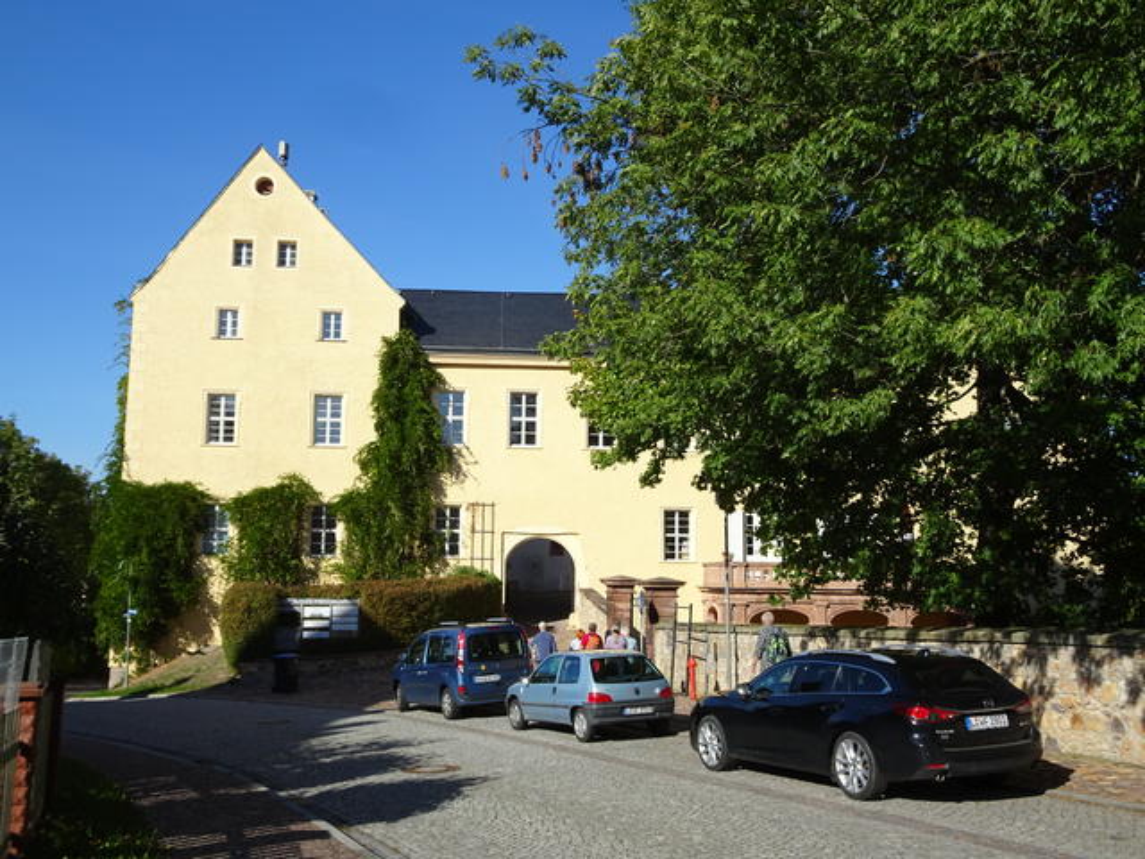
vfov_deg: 42.9
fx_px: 1092
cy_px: 430
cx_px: 572
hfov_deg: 55.4
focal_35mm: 33
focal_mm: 5.61
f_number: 4
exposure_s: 1/800
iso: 80
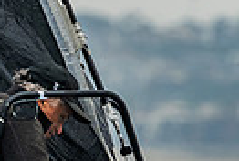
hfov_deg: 1.2
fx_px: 11199
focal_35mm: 1683
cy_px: 221
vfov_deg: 0.8
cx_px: 126
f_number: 6.3
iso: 400
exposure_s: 1/2000
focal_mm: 320
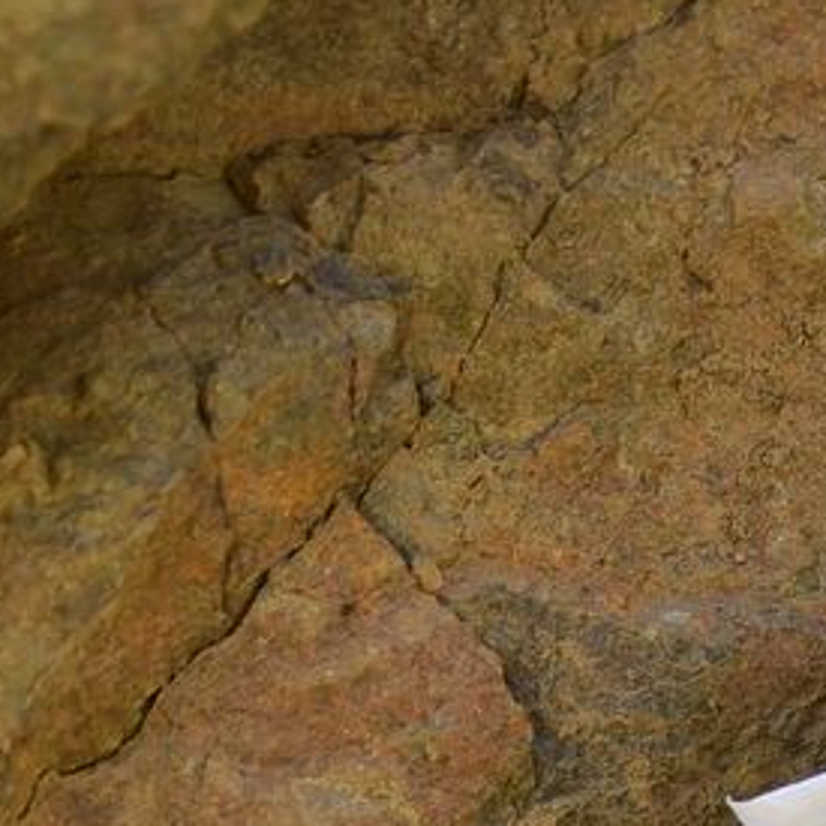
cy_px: 1700
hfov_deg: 8.6
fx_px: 5426
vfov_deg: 8.2
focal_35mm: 201
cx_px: 849
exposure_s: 1/100
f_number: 6.3
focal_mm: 50
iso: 160
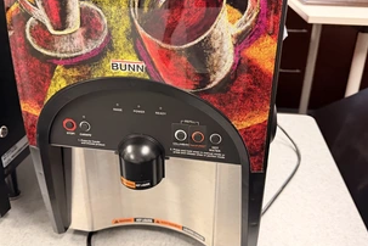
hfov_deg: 57.2
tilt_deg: -22.7
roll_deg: +0.2
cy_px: 104
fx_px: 337
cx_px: 175
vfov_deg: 39.9
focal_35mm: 33
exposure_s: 1/60
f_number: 1.78
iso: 640
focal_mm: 6.76
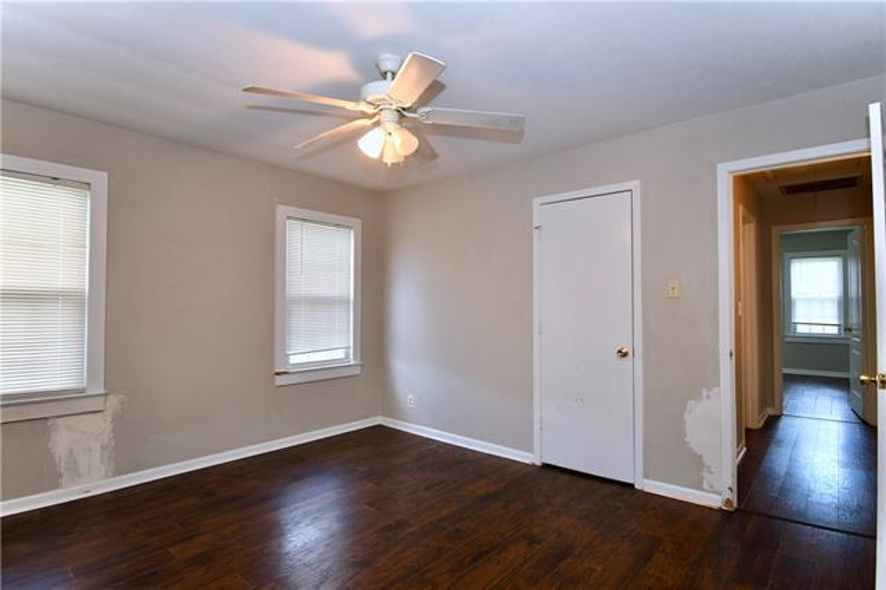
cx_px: 443
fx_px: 394
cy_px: 295
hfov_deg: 96.8
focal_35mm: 16
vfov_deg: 73.7
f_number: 4.8
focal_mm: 11
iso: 640
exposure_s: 1/60
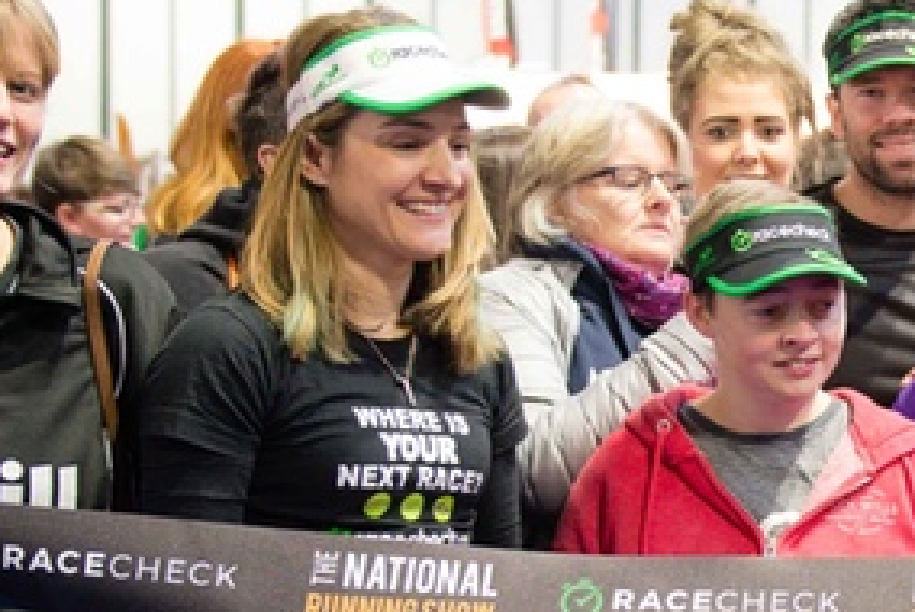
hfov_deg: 21.3
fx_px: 2290
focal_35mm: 90
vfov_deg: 14.9
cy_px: 646
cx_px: 1041
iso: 2000
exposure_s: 1/60
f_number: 2.8
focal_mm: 32
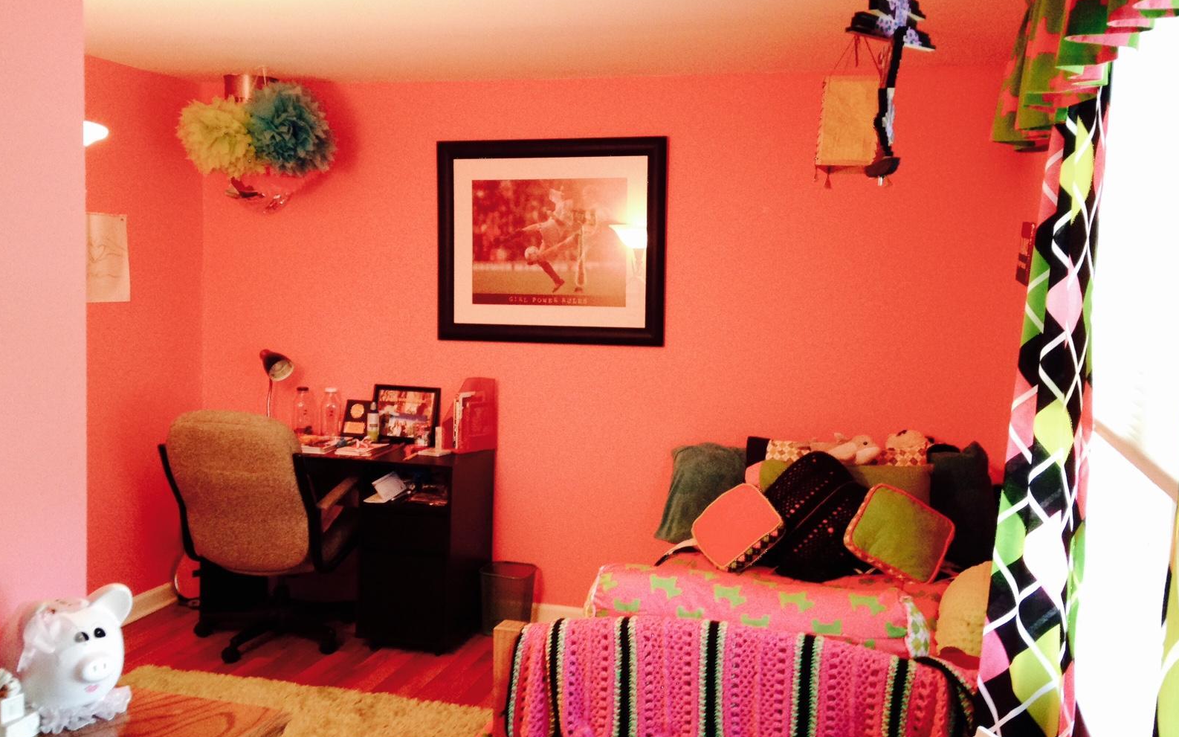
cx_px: 578
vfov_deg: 35.3
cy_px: 355
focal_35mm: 36
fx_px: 1157
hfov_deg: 54.0
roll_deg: -1.6
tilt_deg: -5.8
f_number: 2.4
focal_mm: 4.12
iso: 250
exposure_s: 1/20
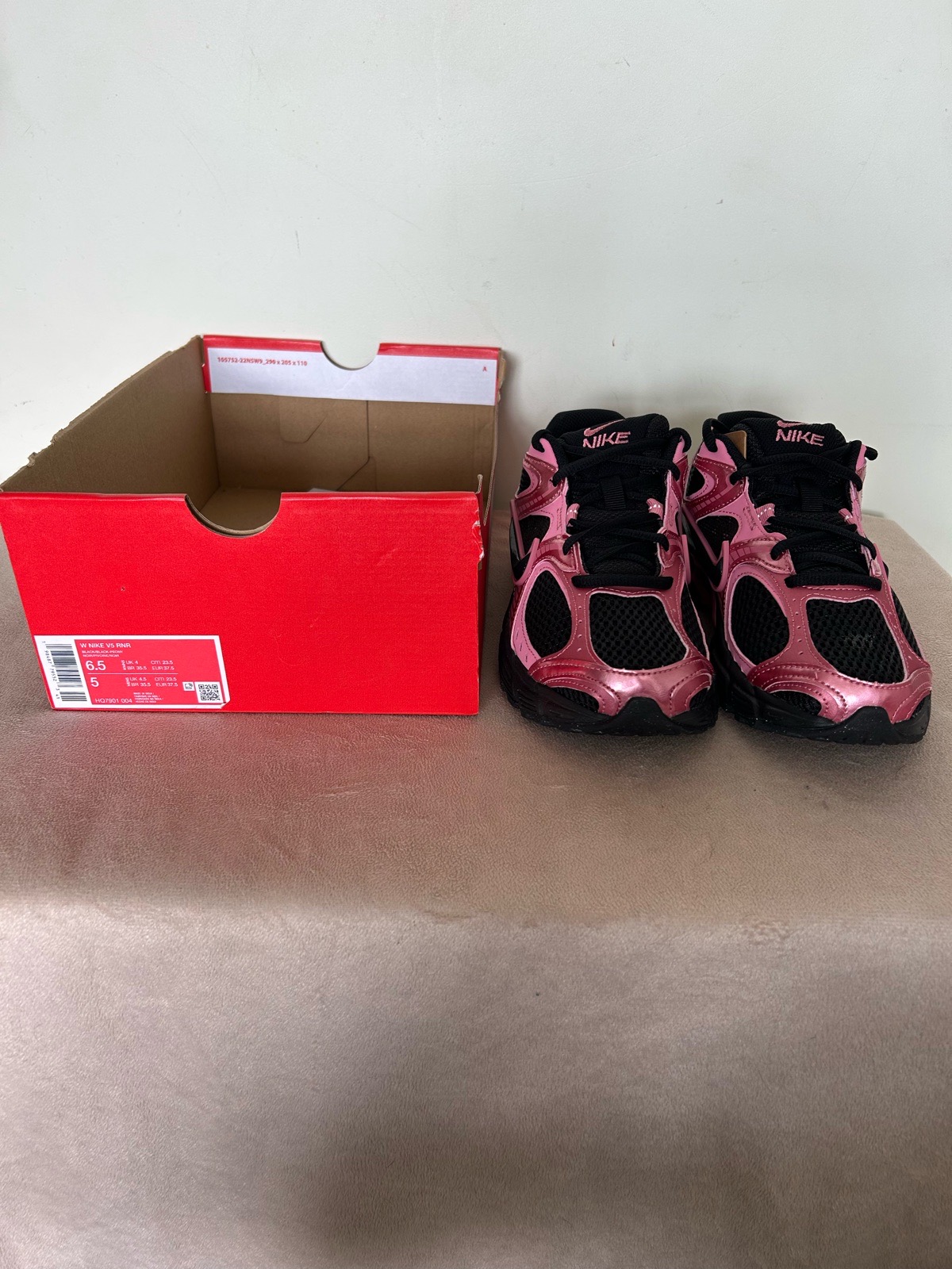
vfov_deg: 67.3
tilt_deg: -29.7
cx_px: 476
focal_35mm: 26
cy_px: 634
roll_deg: -0.5
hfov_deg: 53.1
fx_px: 953
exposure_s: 1/121
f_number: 1.5
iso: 40
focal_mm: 5.7
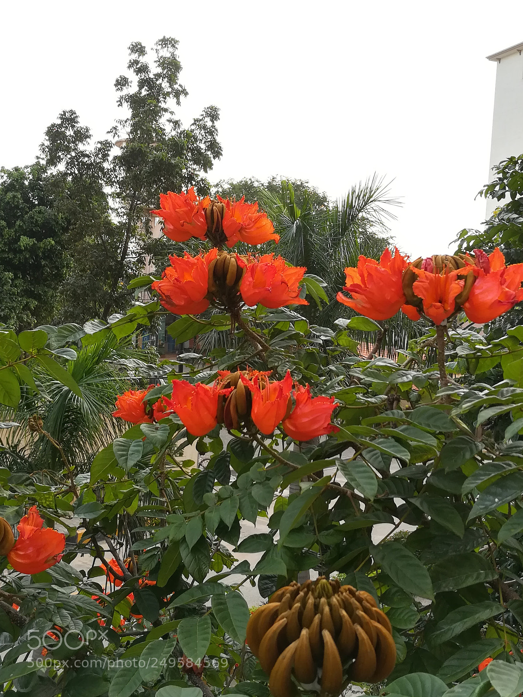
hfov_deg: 36.8
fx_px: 786
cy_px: 348
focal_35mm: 39
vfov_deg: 47.9
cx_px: 262
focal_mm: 3.83
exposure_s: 1/100
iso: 80
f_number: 2.2
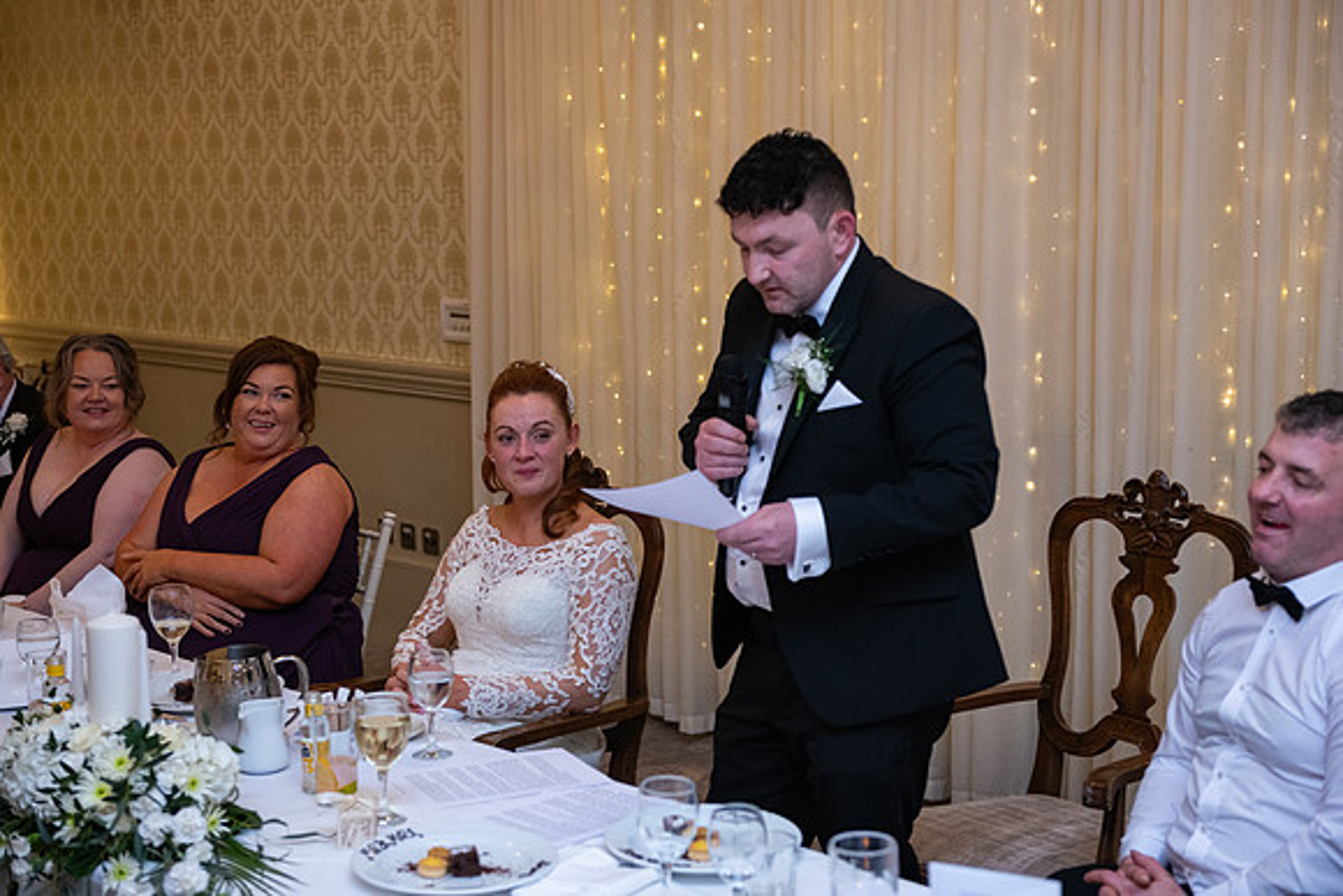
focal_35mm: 58
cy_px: 448
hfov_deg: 34.5
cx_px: 672
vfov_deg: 23.4
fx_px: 2164
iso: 1000
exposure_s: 1/160
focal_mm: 58
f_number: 3.5
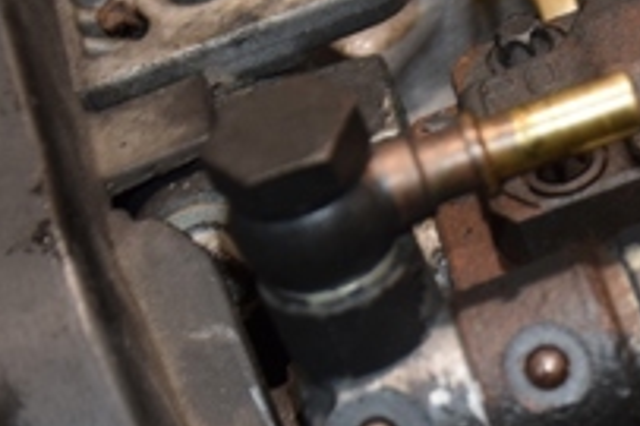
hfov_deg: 9.5
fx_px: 3776
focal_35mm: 213
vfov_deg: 6.4
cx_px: 835
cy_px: 426
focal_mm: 45
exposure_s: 1/60
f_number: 4.8
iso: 800
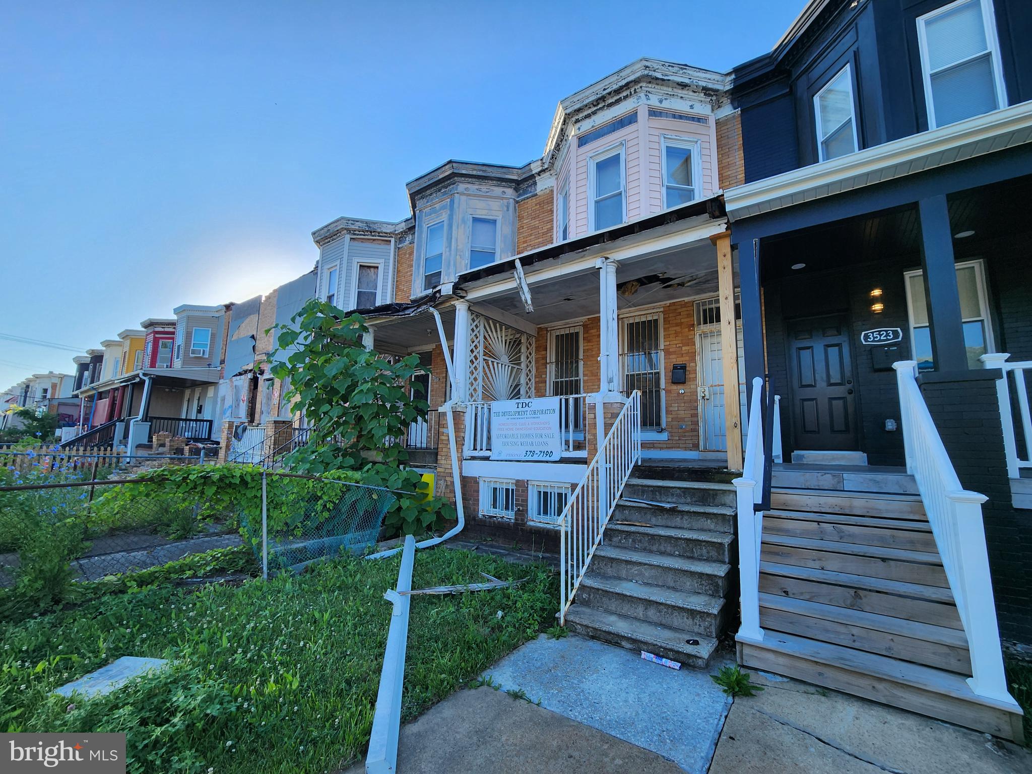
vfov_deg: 89.9
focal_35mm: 13
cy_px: 387
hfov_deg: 106.2
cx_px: 516
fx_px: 388
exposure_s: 1/439
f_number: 2.2
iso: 50
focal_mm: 2.2
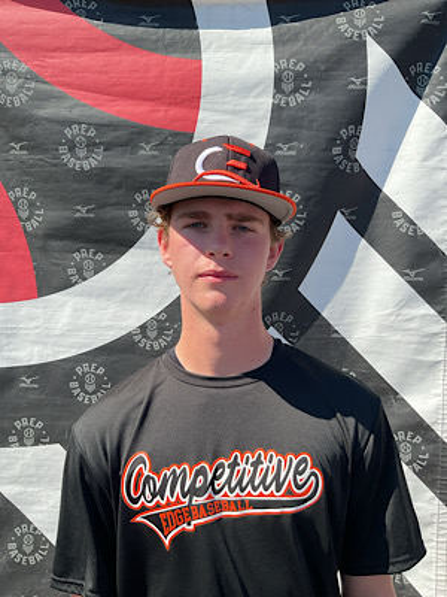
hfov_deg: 48.2
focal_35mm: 29
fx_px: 499
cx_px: 224
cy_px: 298
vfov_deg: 61.7
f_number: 1.8
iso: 16
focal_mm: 3
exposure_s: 1/1250
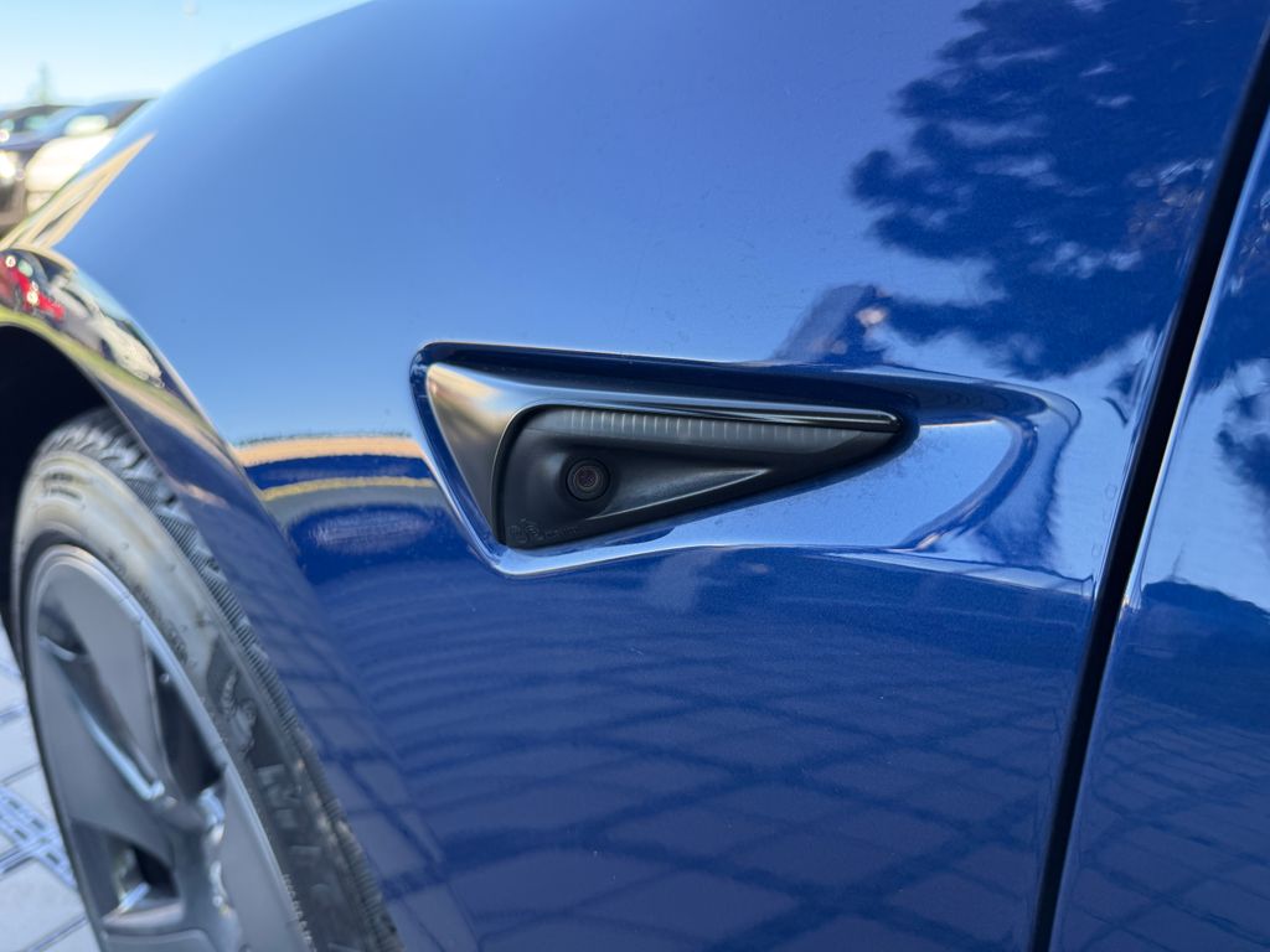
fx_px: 881
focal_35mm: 24
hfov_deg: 71.6
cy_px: 476
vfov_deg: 56.8
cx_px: 635
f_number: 1.78
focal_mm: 6.76
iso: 100
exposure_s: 1/234
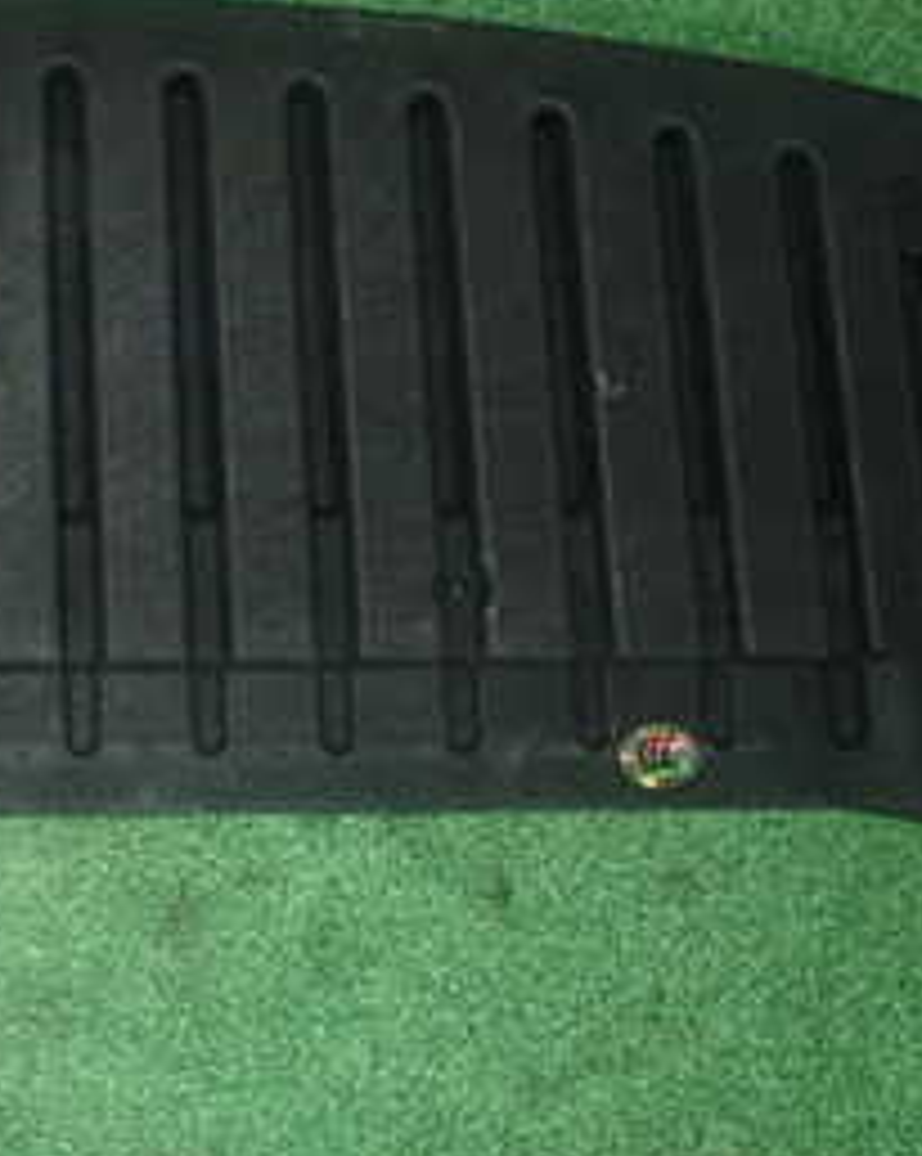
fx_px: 1948
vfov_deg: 32.9
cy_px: 432
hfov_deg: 24.3
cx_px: -162
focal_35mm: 57
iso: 800
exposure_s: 1/30
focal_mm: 4.5
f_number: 5.6
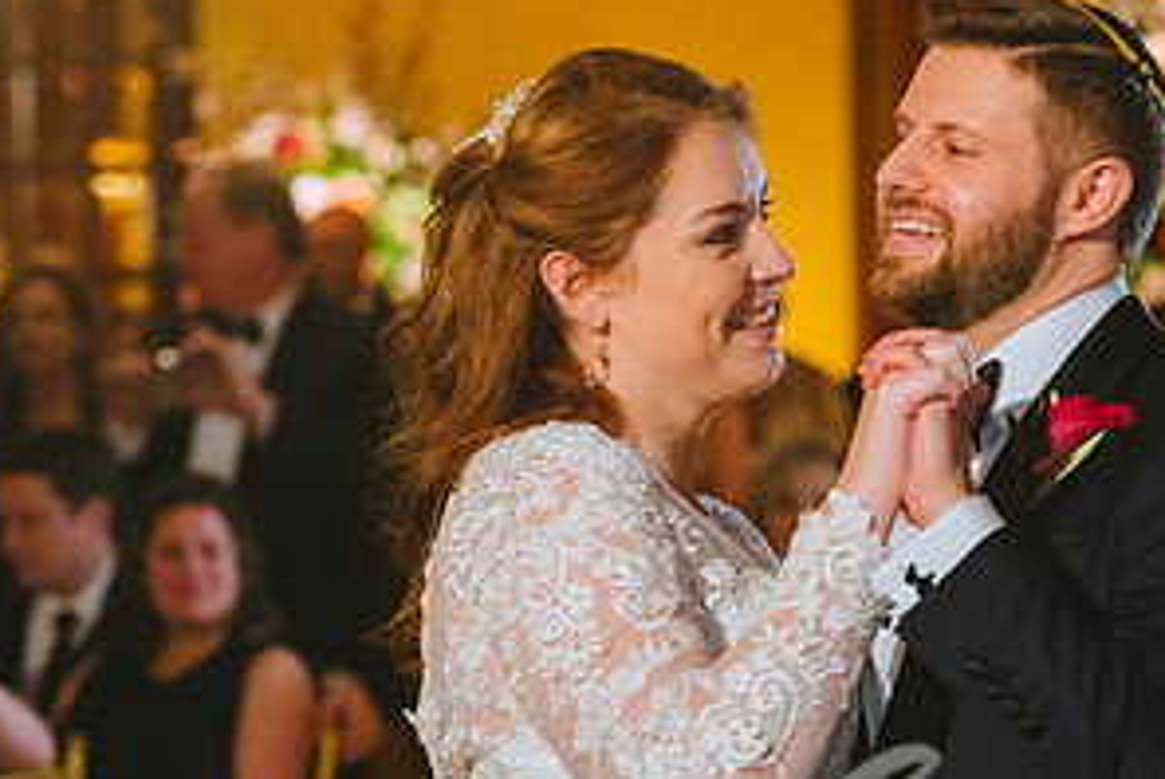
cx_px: 712
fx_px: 7353
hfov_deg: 9.1
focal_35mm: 227
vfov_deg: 6.1
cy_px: 521
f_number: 3.5
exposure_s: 1/100
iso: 2500
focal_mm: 116
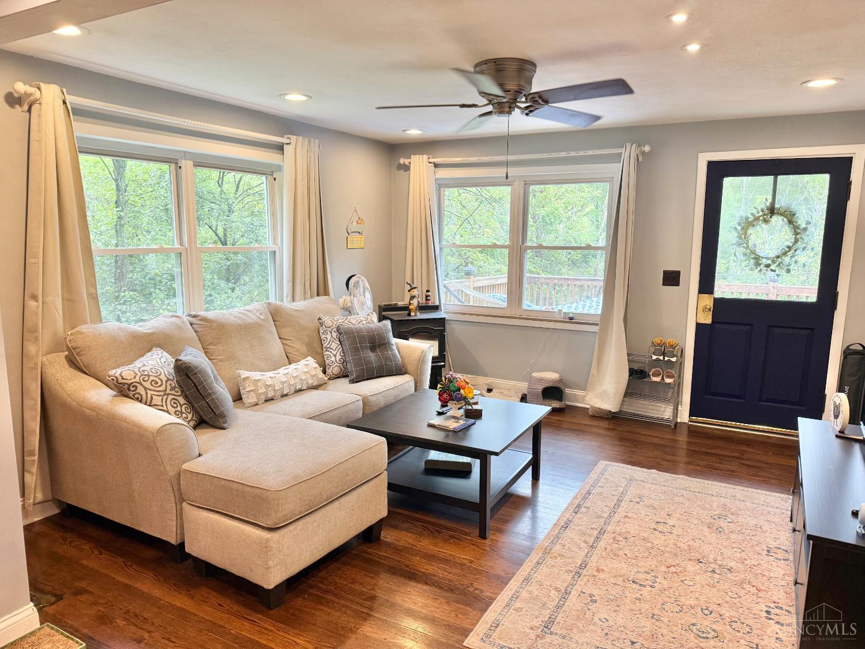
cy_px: 324
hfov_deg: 71.6
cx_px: 432
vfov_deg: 56.8
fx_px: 600
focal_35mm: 24
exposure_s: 1/120
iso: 160
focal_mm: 6.76
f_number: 1.78
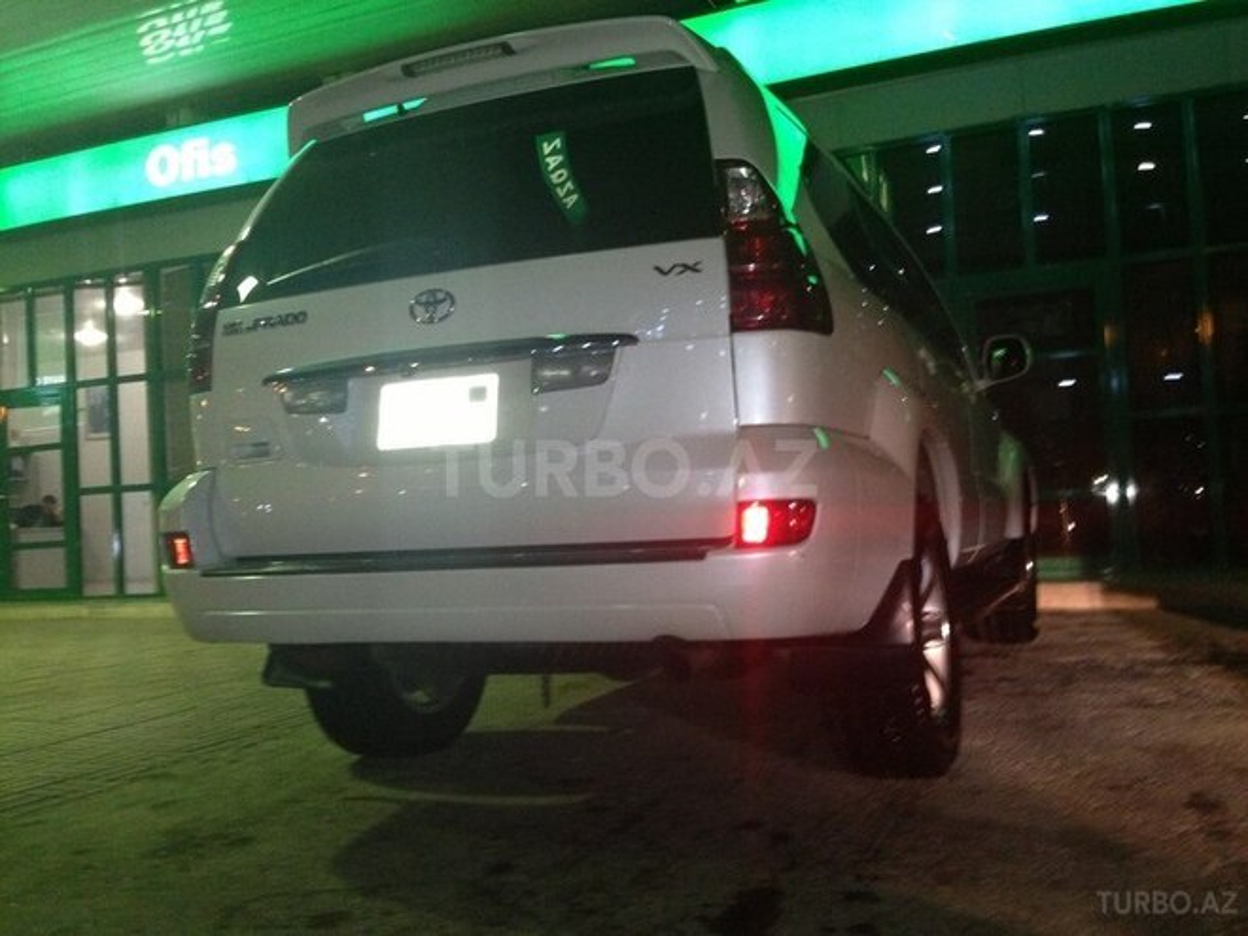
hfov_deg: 55.4
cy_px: 468
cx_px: 624
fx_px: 1190
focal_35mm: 33
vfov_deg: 42.9
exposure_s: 1/16
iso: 400
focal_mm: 4.13
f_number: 2.4
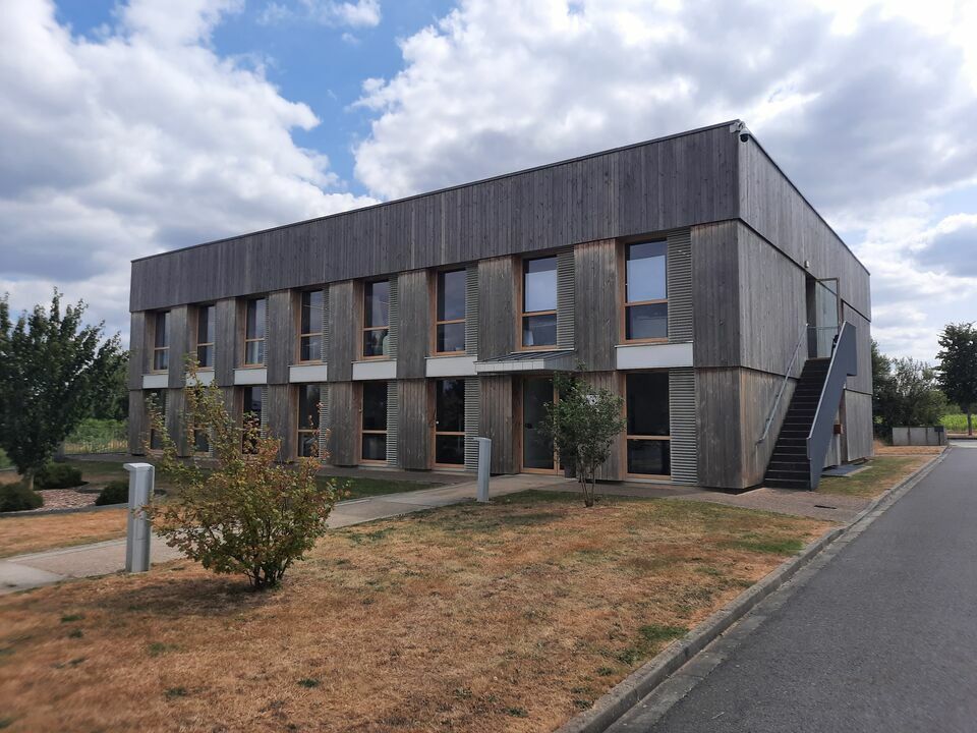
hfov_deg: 69.4
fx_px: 706
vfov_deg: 54.9
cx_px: 488
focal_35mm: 25
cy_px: 366
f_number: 2
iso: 32
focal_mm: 4.6
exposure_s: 1/1692
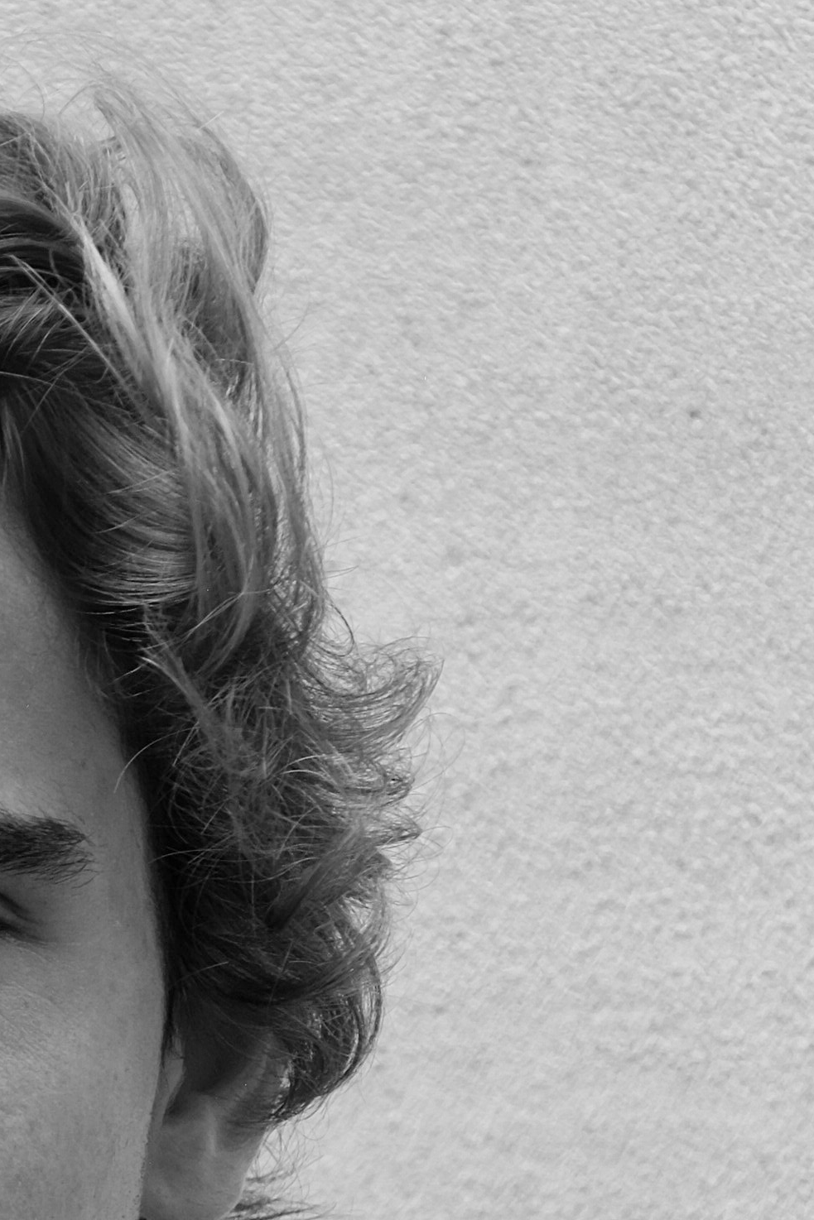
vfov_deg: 4.4
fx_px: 15766
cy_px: 962
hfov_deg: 2.9
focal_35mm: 465
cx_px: -441
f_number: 5.6
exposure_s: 1/320
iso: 320
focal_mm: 93.2
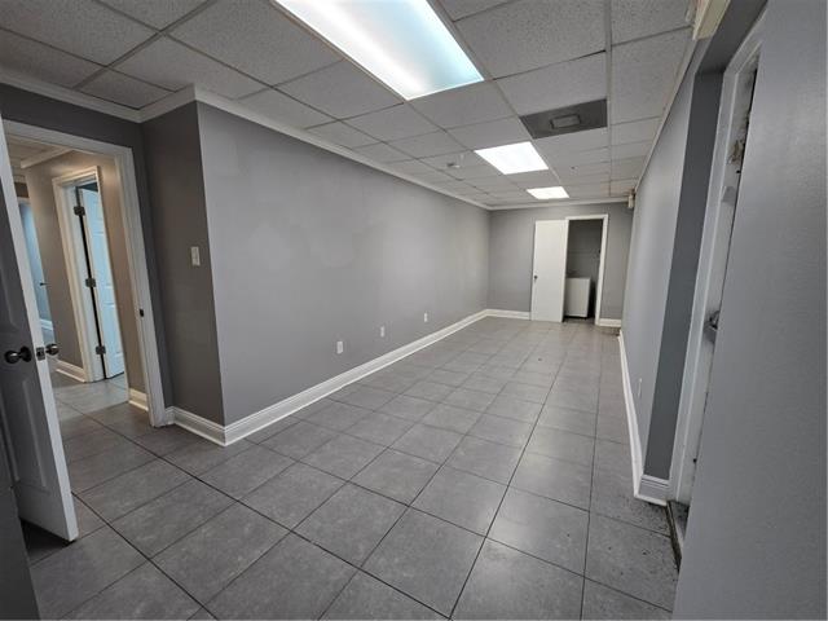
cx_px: 414
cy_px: 310
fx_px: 311
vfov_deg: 89.9
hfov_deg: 106.2
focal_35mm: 13
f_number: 2.2
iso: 80
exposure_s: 1/60
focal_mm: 2.2
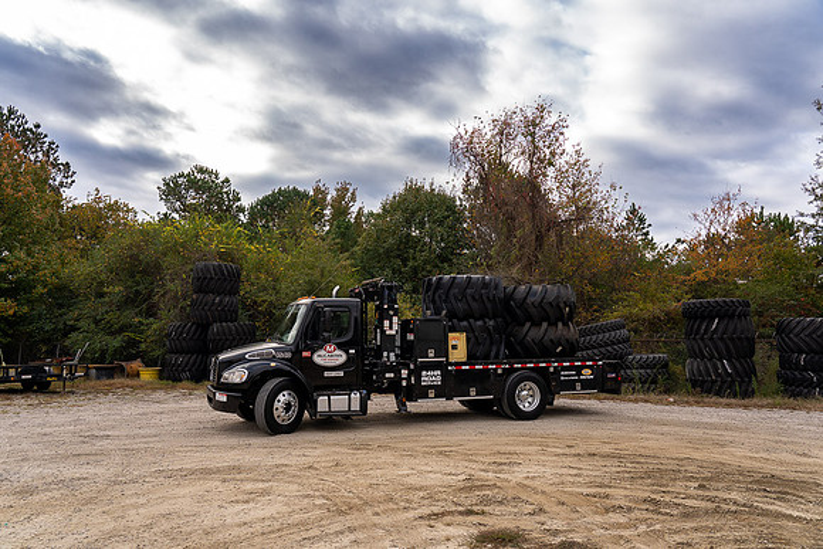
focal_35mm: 26
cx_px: 412
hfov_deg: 69.4
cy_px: 274
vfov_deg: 49.6
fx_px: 595
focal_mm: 26
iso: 100
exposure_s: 1/125
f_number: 5.6
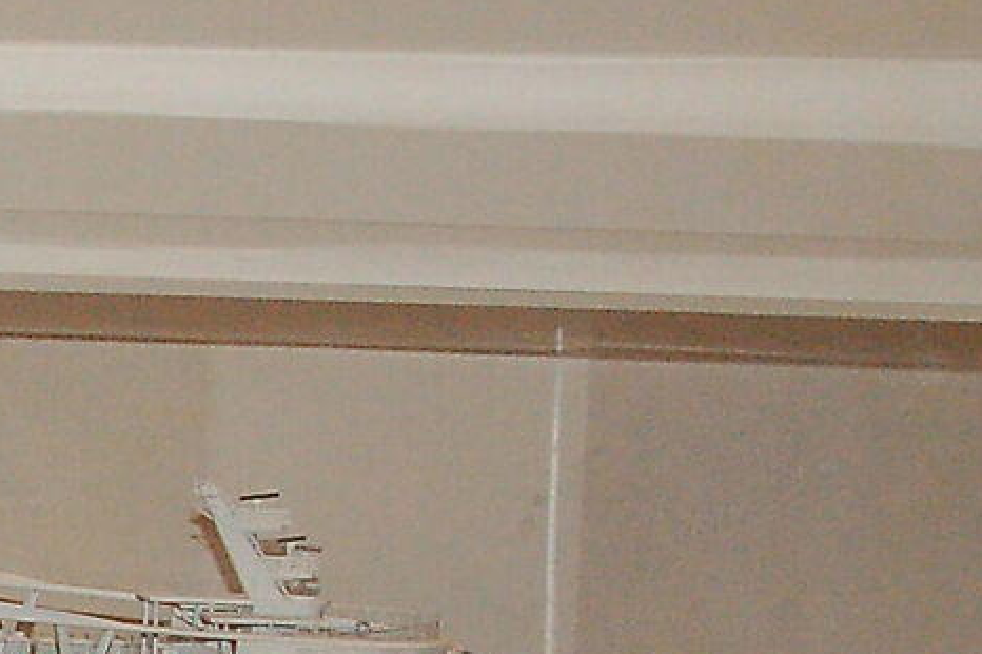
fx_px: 7375
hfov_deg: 7.3
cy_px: 850
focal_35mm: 271
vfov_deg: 5.0
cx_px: -1098
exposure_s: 1/100
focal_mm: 35
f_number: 3.5
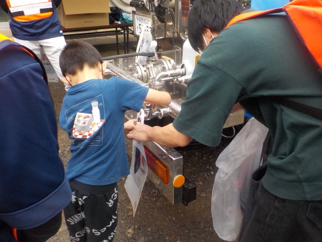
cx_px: 161
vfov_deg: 46.8
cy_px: 121
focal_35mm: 30
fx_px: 279
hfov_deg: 60.0
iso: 125
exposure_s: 1/125
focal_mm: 4.1
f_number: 3.3
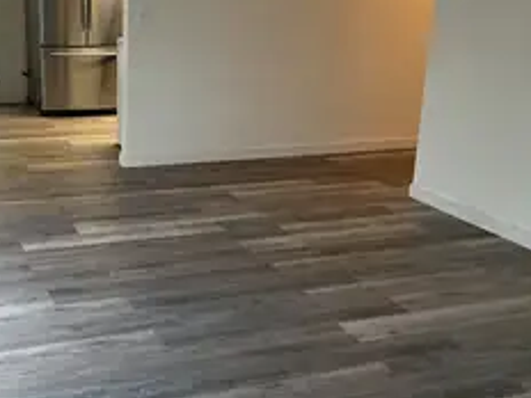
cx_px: 156
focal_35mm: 50
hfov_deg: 37.5
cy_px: 174
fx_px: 767
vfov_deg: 29.1
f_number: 1.8
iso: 100
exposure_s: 1/60
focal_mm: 3
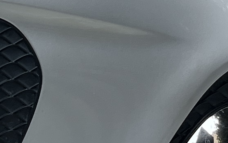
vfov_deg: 6.4
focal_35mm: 200
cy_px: -131
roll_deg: +0.3
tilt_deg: -4.2
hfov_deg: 10.4
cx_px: 26
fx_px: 1242
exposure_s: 1/2062
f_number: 1.6
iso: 50
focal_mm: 5.1
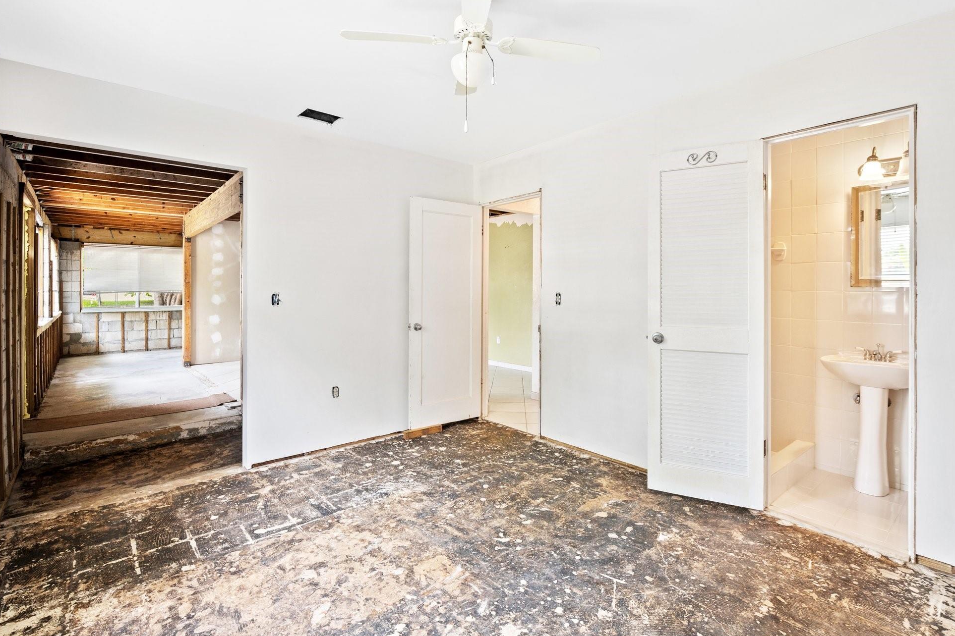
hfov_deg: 93.3
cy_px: 312
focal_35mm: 17
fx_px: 451
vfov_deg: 70.4
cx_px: 469
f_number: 8
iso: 200
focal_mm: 16
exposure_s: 1/10
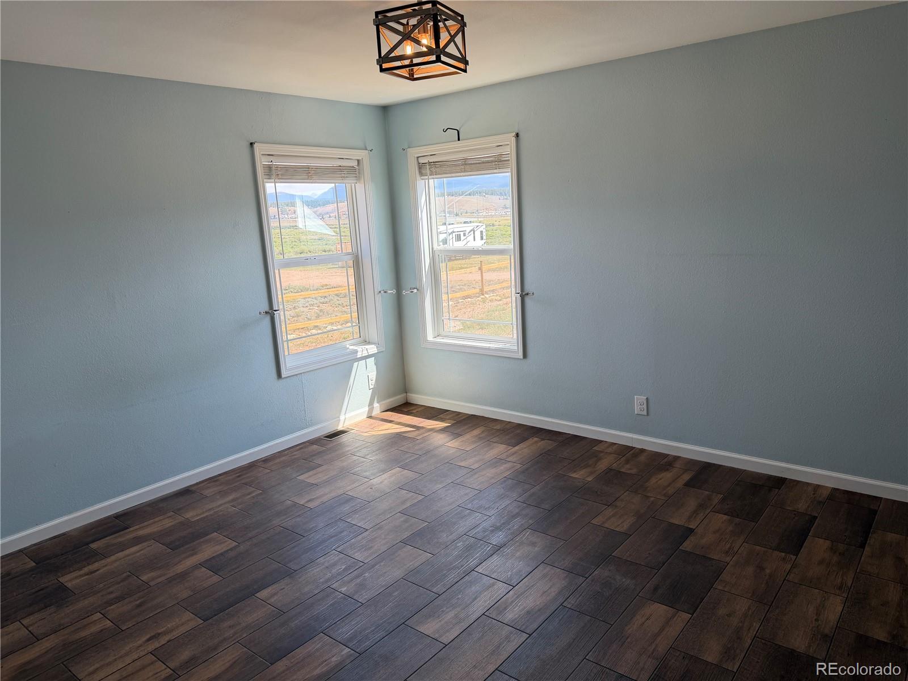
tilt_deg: -11.1
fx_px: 630
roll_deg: +3.2
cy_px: 340
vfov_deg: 56.8
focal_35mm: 24
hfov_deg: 71.6
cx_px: 454
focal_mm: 6.76
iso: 64
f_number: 1.78
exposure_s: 1/293
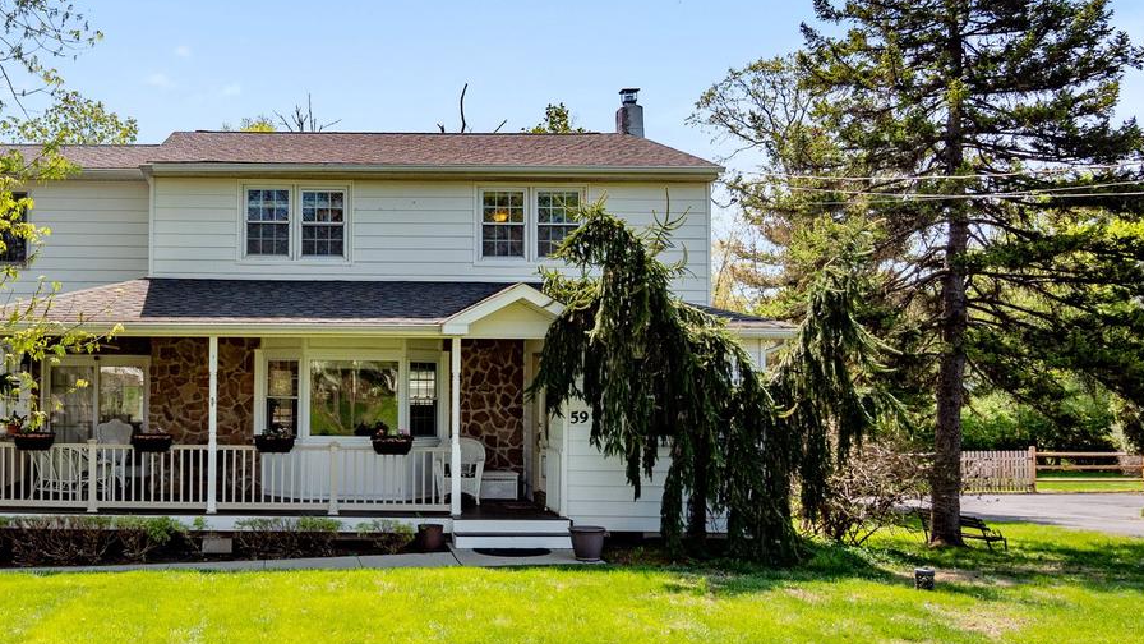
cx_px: 281
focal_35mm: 35
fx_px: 1062
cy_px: 348
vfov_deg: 33.7
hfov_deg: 53.9
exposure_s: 1/320
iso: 200
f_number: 6.3
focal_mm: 10
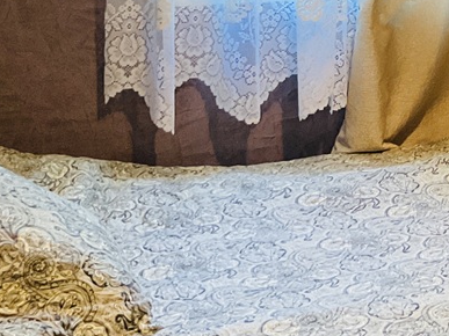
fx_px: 1167
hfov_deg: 19.3
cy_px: -14
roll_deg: -1.5
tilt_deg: -8.2
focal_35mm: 90
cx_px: 656
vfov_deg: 16.0
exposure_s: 1/40
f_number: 1.8
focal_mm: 3
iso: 250
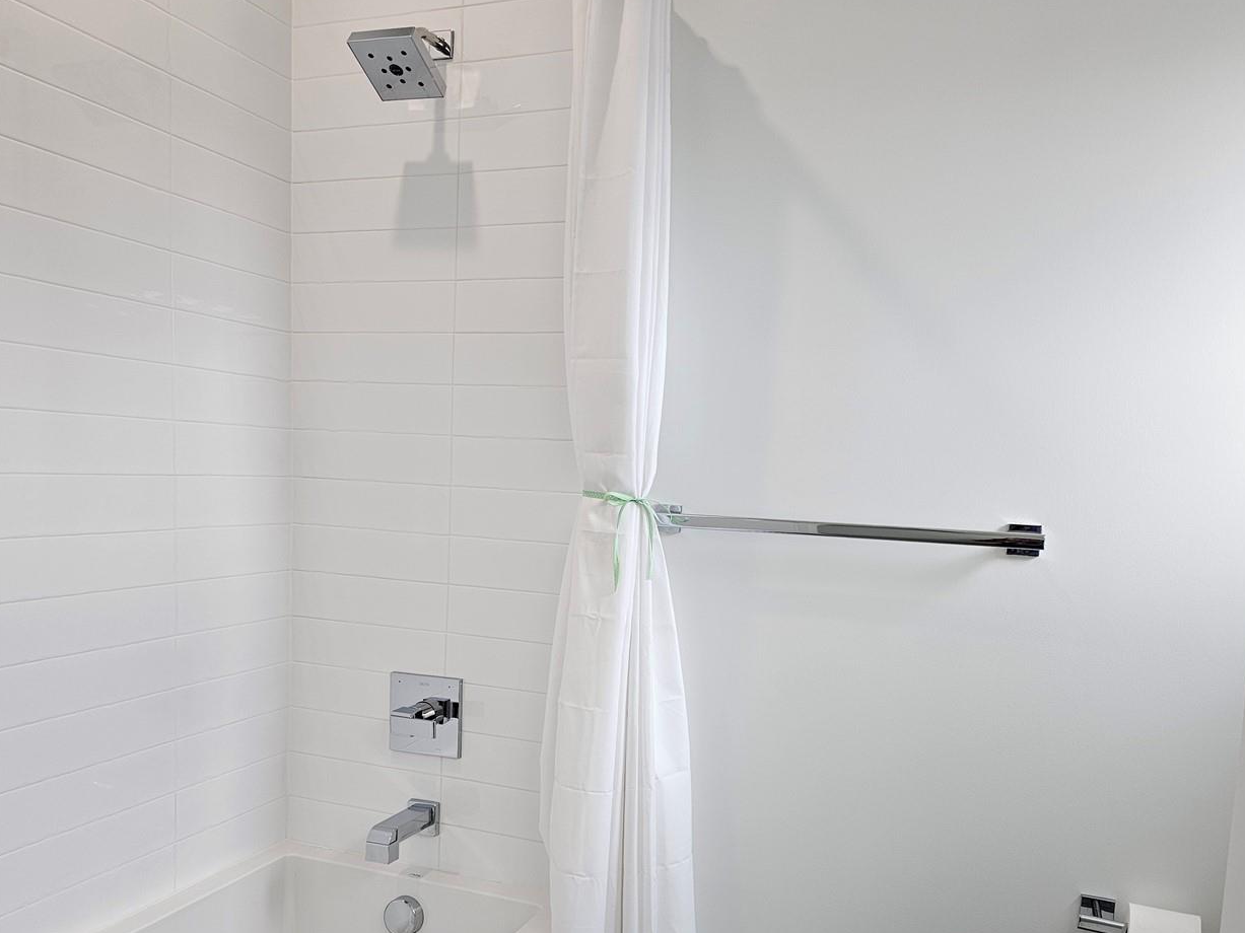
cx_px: 577
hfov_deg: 59.9
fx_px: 1079
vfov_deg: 46.4
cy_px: 579
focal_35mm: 30
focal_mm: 6.3
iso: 64
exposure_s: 1/120
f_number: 1.7
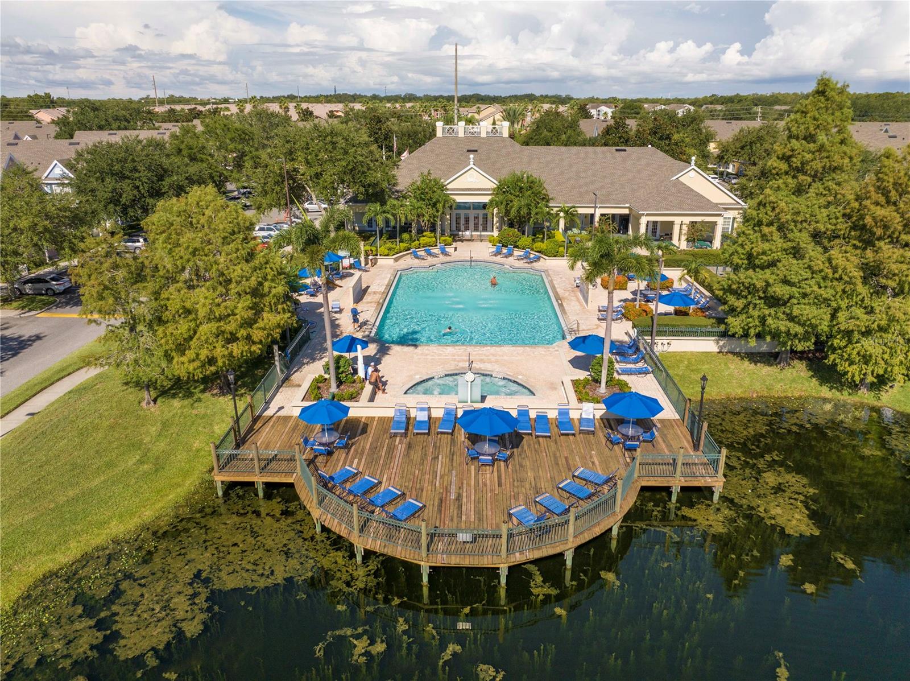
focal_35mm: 24
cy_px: 340
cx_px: 455
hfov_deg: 71.6
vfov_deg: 56.7
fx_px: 630
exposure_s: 1/2500
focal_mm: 12.29
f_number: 2.8
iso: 120
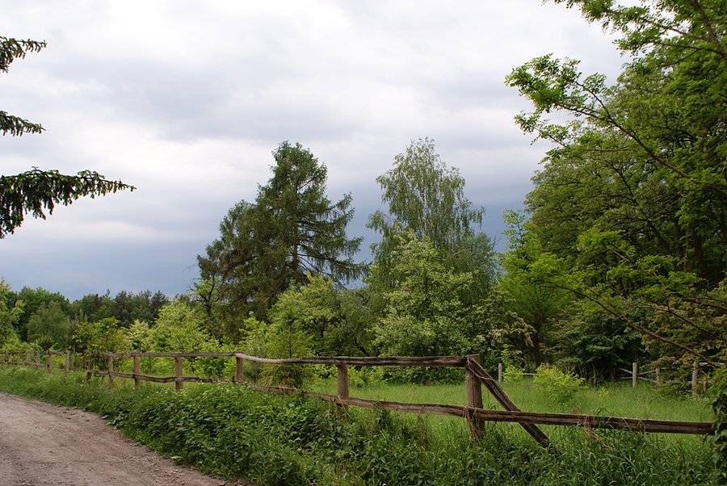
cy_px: 243
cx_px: 364
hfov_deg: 53.1
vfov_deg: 37.0
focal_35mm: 36
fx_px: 728
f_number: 7.1
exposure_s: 1/60
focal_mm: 24
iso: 100
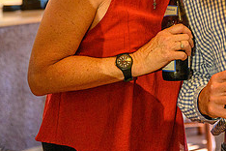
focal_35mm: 114
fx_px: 716
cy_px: -20
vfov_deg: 11.8
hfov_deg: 17.6
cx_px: 209
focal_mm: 46
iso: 4000
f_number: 2.8
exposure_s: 1/400
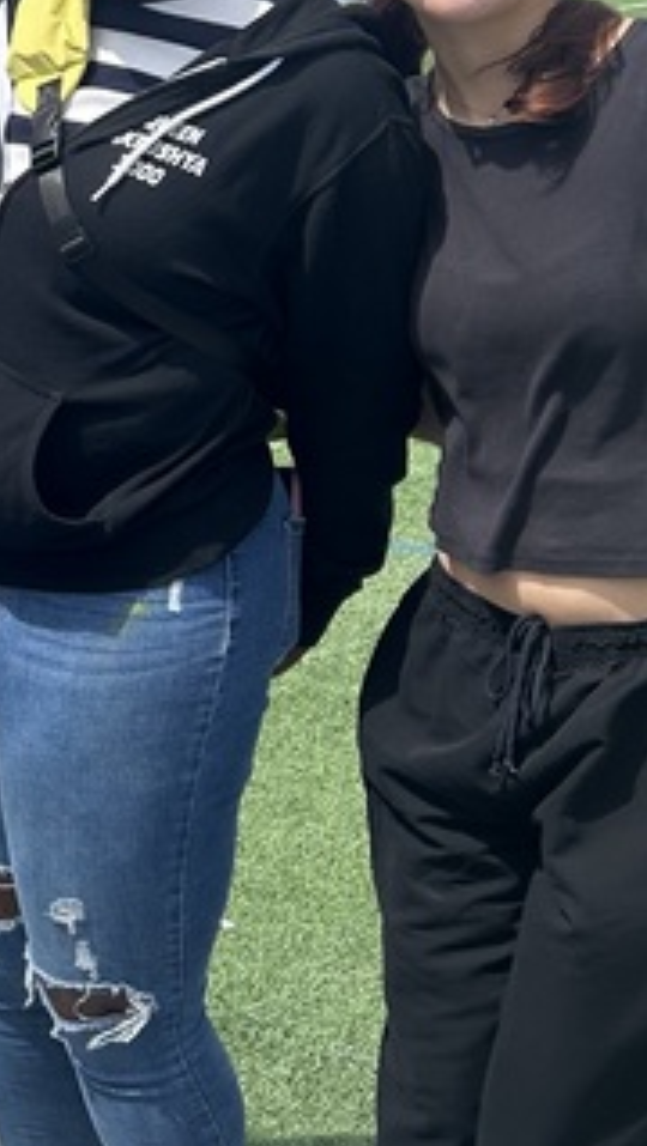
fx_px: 2160
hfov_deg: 15.9
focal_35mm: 71
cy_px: 216
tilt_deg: -7.6
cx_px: -273
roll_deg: +0.9
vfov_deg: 29.0
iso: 50
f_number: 1.5
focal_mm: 5.7
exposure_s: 1/4115
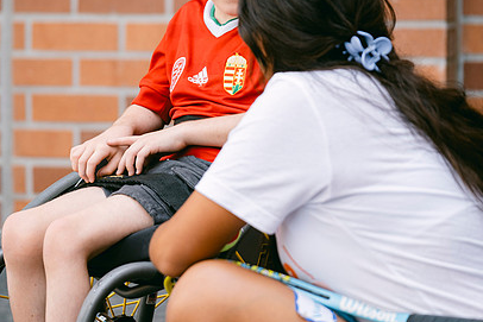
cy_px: 99
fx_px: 4026
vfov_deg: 4.6
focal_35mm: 300
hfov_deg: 6.9
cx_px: 200
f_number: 2.8
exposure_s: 1/125
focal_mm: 140
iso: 160
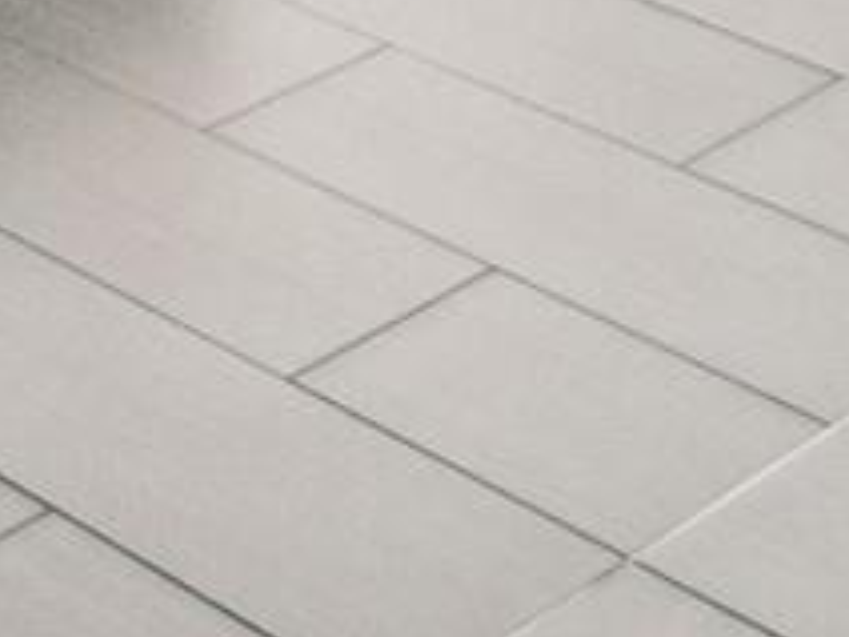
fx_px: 3336
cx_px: -907
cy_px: -1570
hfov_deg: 12.6
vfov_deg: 8.3
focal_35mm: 136
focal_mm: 9
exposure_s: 1/200
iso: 1600
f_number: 7.1
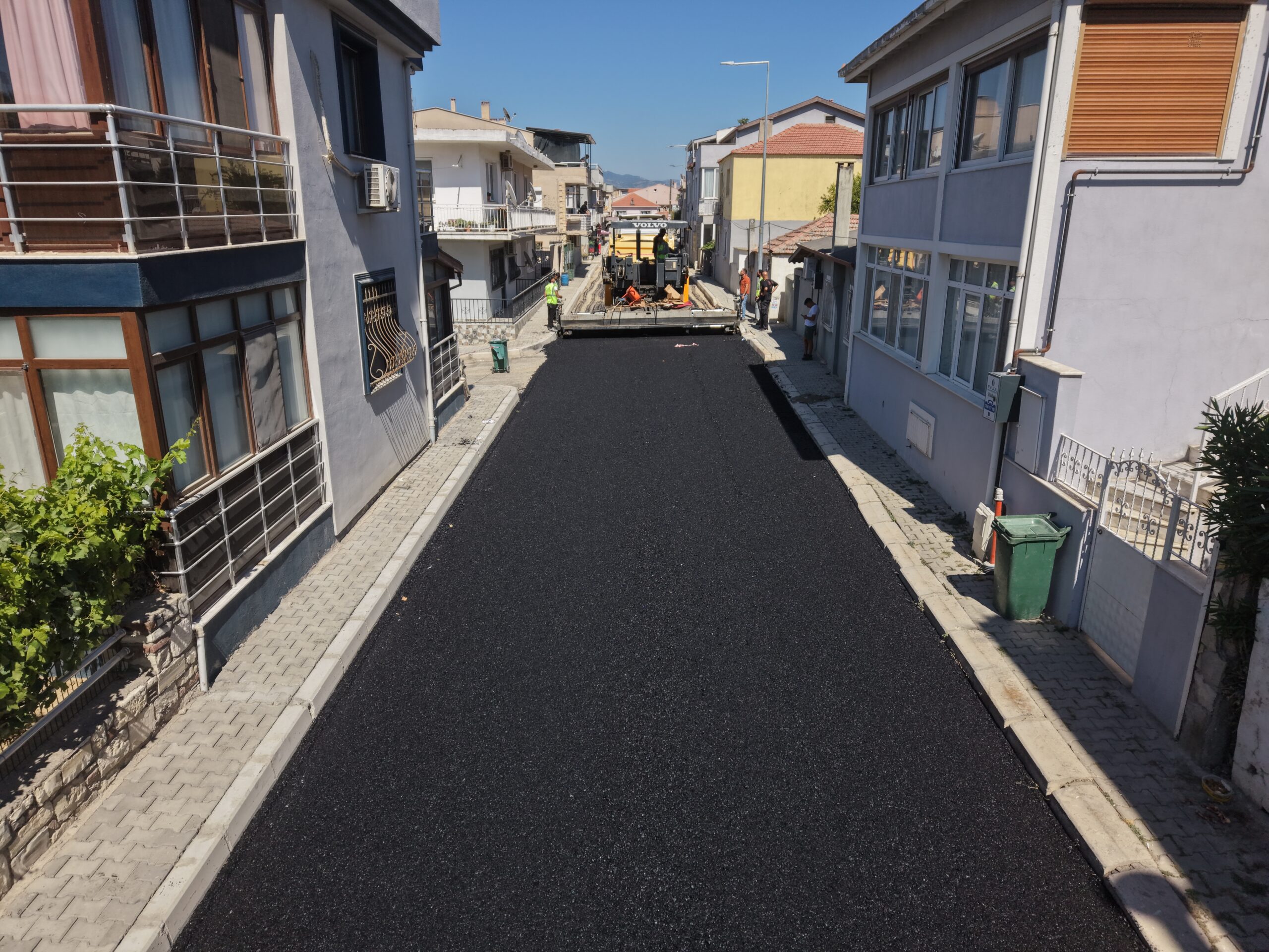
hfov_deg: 71.6
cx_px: 634
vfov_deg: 56.8
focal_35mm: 24
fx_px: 880
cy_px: 476
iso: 200
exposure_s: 1/40
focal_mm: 8.67
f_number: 1.8
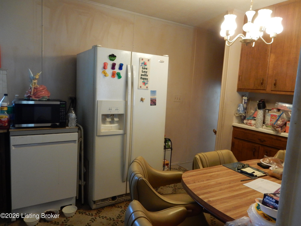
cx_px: 150
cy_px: 113
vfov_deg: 54.9
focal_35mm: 25
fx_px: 217
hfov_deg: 69.4
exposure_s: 1/30
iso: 360
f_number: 3.7
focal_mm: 4.5
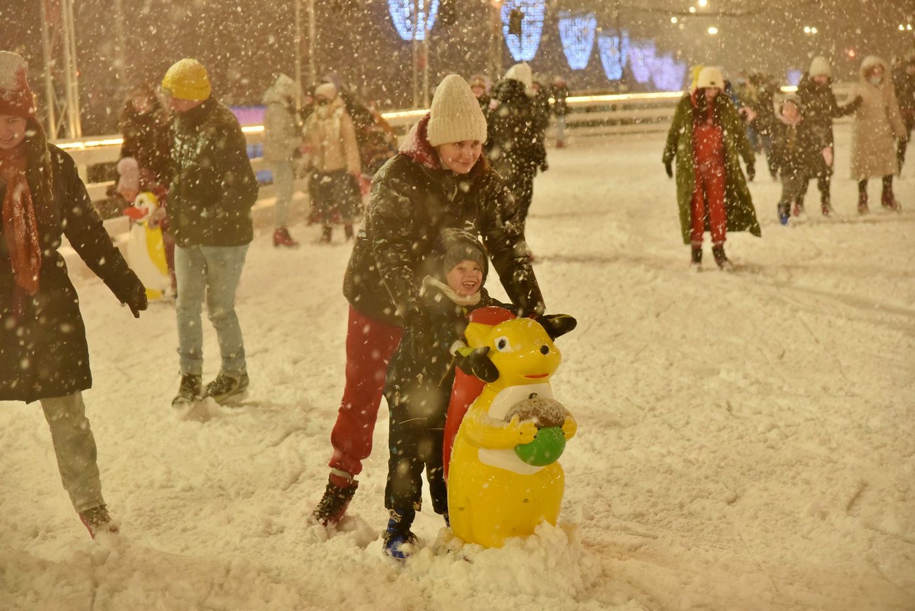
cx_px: 458
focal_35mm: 95
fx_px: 2416
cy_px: 306
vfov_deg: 14.4
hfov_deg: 21.4
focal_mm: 95
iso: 3200
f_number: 4.5
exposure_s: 1/160
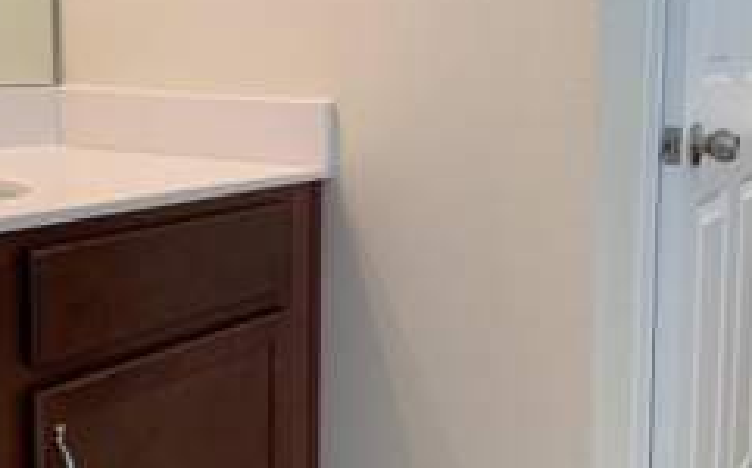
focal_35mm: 55
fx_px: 1126
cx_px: 415
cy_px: 190
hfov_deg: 36.9
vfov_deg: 23.5
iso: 80
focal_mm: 4.25
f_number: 1.8
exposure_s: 1/60
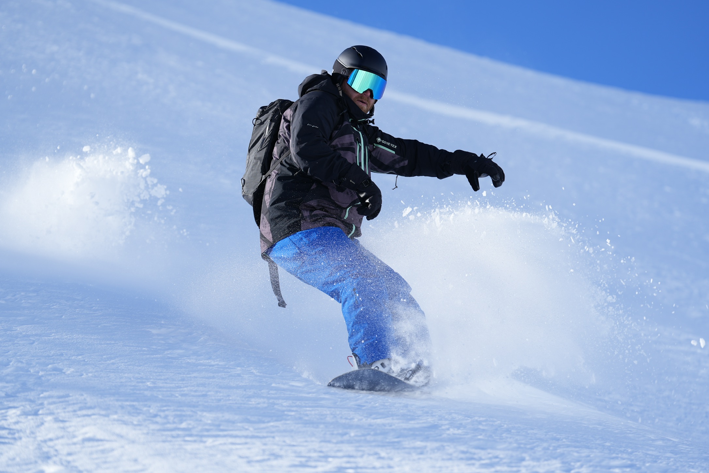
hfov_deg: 13.0
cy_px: 236
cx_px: 354
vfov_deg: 8.7
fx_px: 3111
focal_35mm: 158
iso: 100
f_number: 3.5
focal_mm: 158
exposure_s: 1/1250
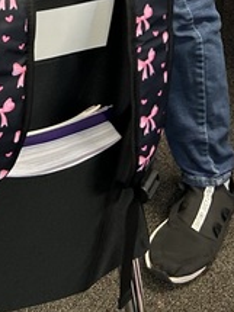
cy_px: -221
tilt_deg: -21.8
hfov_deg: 11.9
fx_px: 1119
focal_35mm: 124
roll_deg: -4.7
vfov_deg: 14.3
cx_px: 28
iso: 80
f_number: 1.5
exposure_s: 1/60
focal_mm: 5.7
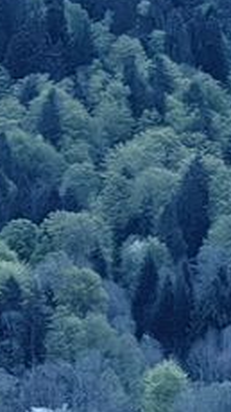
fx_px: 6297
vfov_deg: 3.7
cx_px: -84
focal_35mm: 577
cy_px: 835
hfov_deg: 2.1
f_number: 2.1
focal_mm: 14.55
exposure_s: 1/33.3
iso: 500
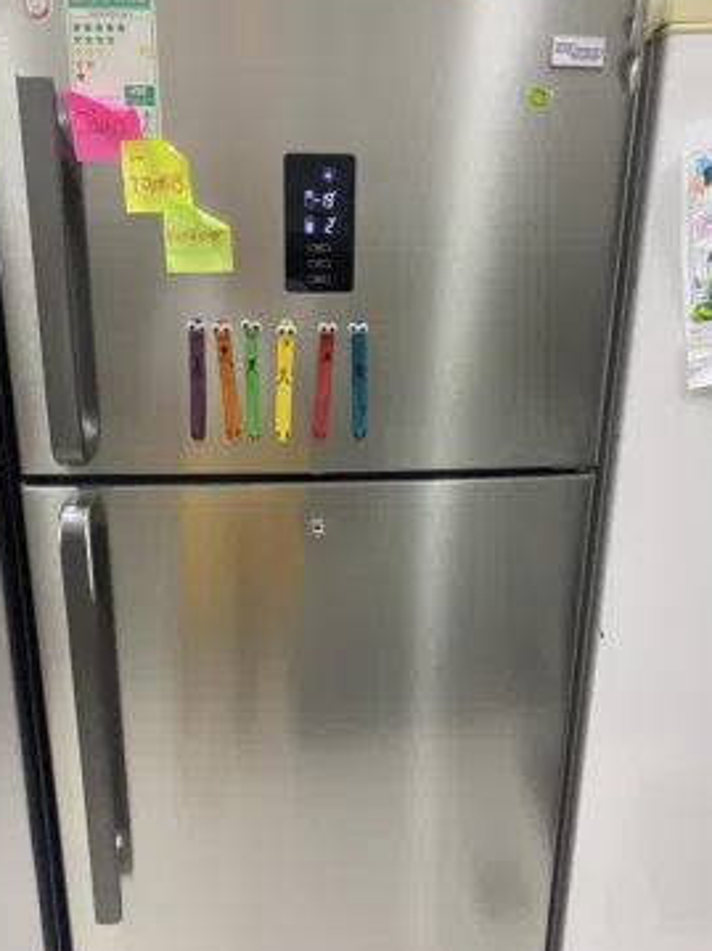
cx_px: 320
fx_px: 796
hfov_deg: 48.1
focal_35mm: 29
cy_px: 501
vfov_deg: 61.6
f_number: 1.8
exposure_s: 1/50
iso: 125
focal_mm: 4.25
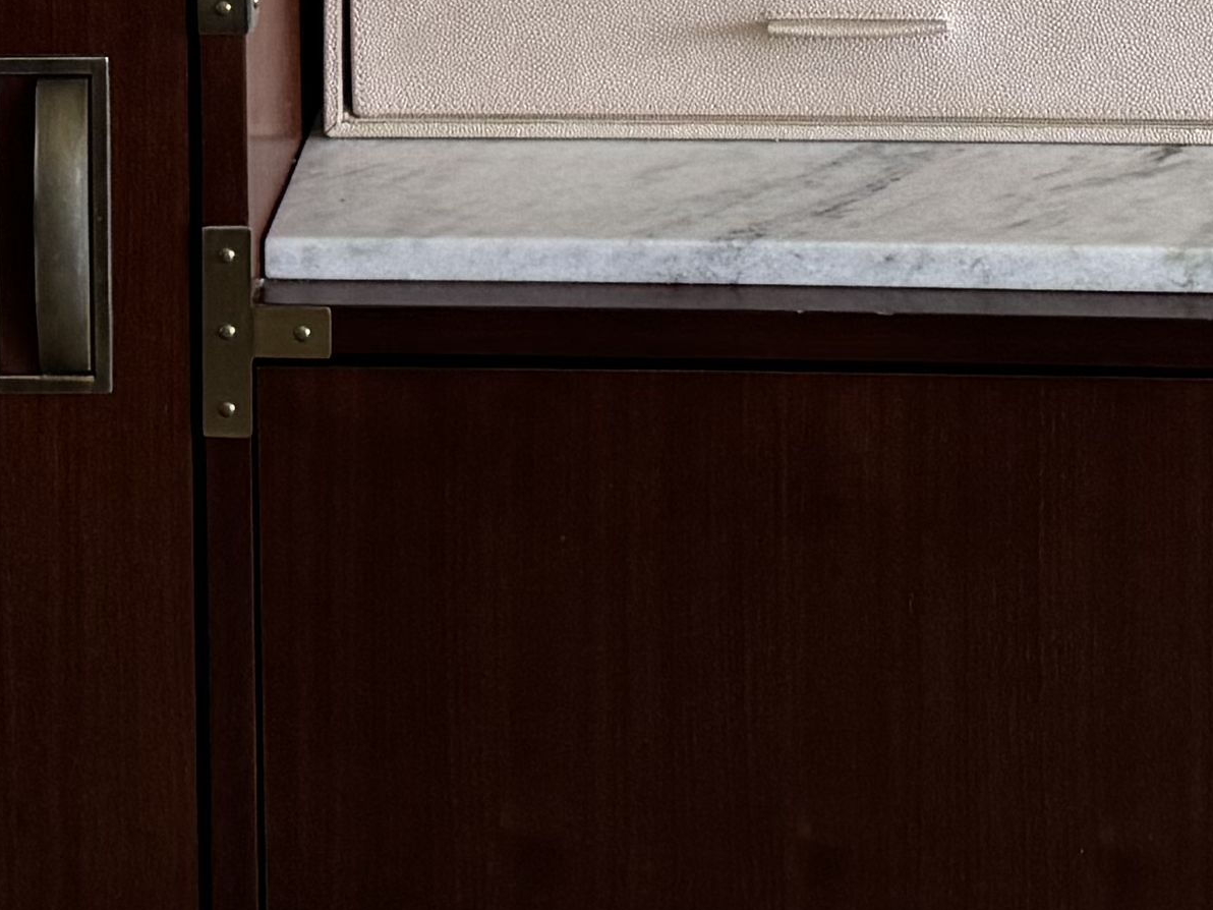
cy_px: -1001
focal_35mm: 115
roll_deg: +0.8
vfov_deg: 11.4
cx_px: 508
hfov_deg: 17.1
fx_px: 4030
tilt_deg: -1.2
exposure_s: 1/60
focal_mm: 6.76
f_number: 1.78
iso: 200
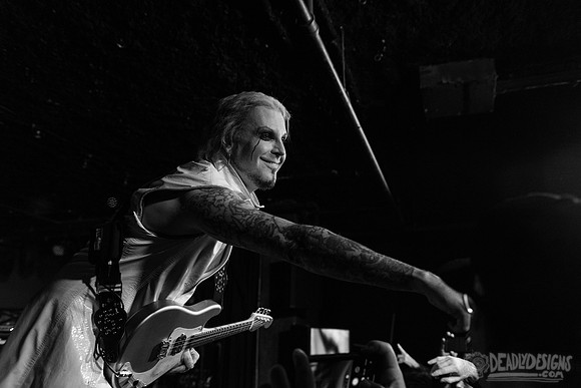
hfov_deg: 58.7
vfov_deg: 41.1
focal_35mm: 32
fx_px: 517
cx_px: 290
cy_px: 194
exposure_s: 1/160
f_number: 3.5
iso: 2000
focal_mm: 32
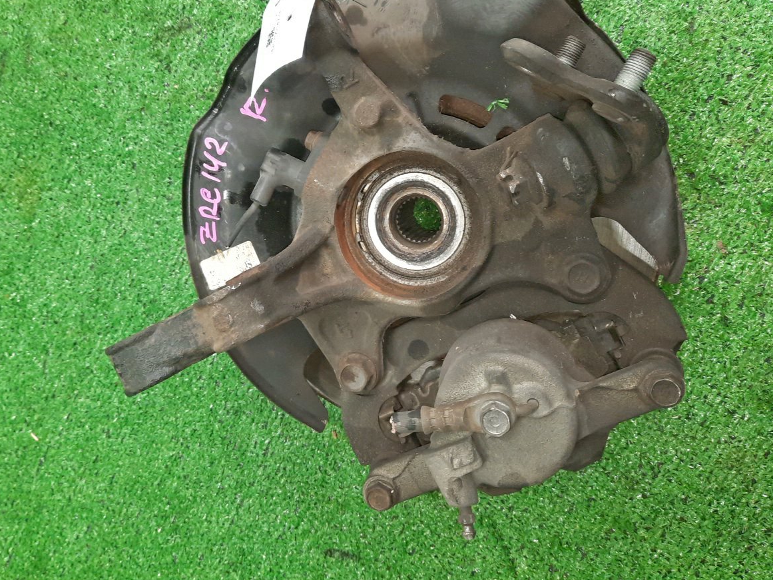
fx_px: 692
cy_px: 228
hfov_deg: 58.2
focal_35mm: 31
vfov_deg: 45.2
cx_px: 339
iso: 352
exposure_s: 1/50
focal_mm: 4.6
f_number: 2
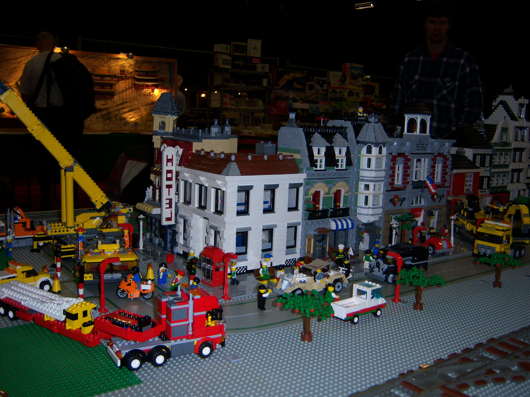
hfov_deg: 51.4
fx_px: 551
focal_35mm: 36
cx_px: 265
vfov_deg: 39.7
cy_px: 198
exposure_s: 1/60
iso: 80
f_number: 2.8
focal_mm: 7.5
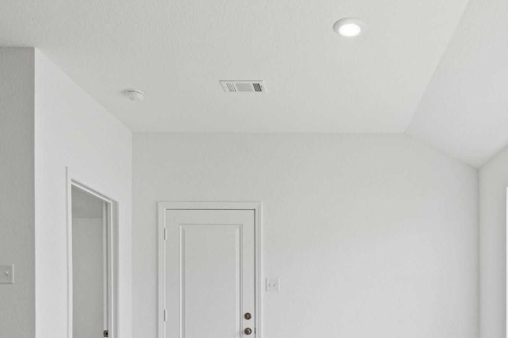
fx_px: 451
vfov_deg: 37.8
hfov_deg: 57.4
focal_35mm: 32
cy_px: 317
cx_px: 341
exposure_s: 1/20
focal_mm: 11
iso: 250
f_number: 9
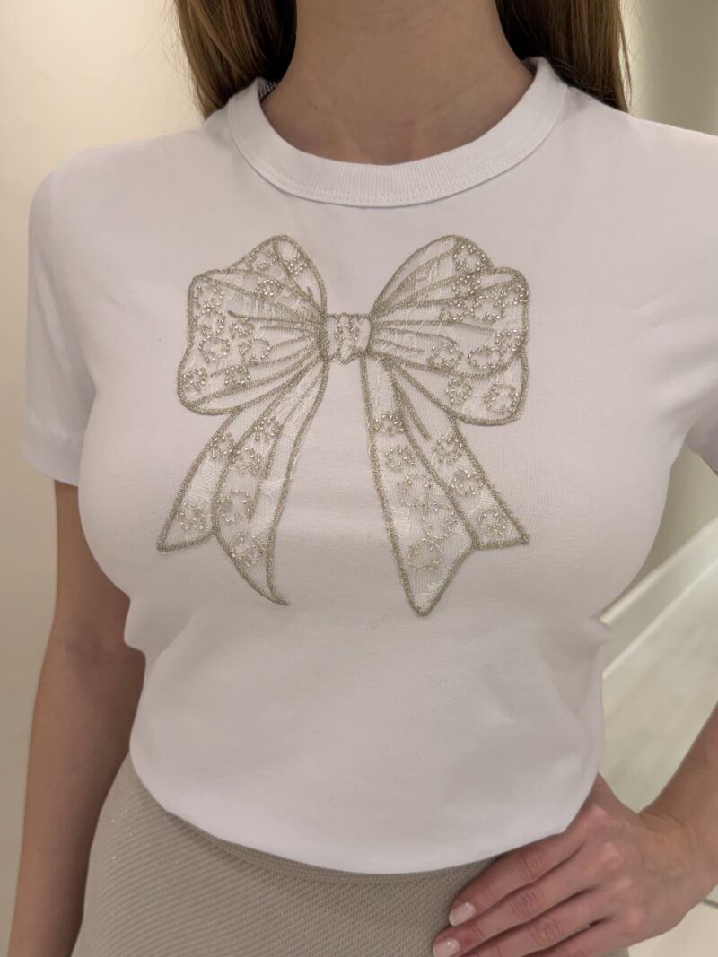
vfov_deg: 71.6
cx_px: 359
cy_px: 478
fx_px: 664
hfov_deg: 56.8
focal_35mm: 24
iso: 80
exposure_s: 1/120
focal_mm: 6.76
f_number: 1.78
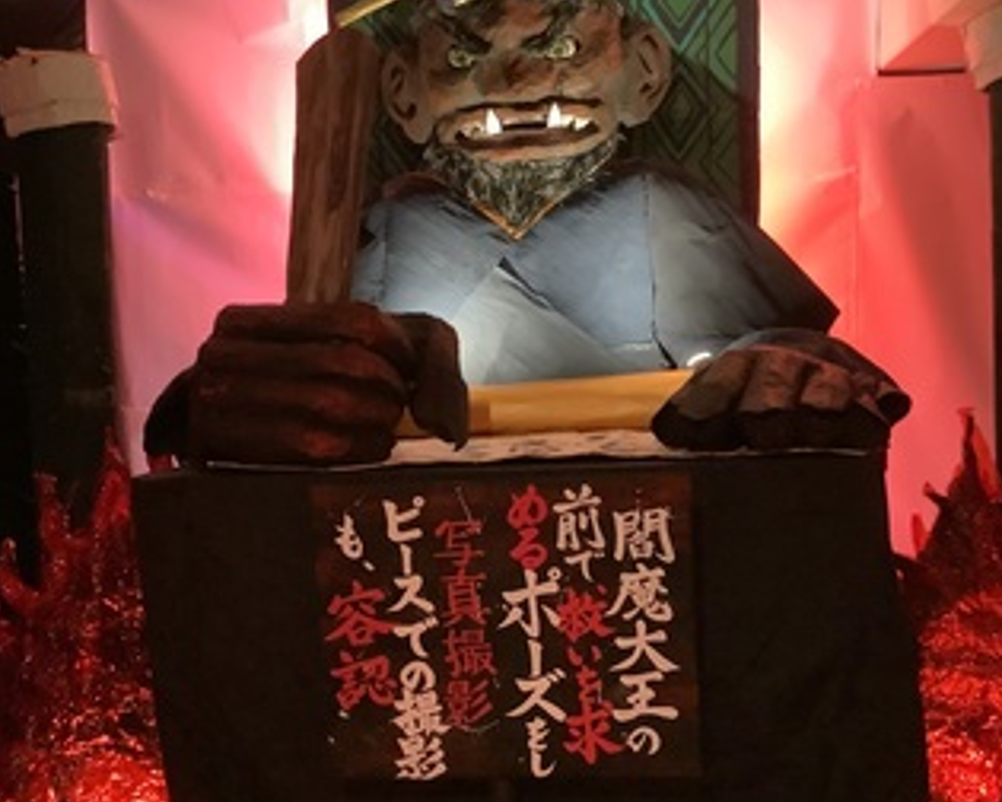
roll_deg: +2.1
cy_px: 444
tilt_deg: -4.1
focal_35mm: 41
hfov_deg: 44.8
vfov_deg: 36.5
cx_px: 503
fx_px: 1216
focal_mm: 3.3
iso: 640
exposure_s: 1/25
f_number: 2.4
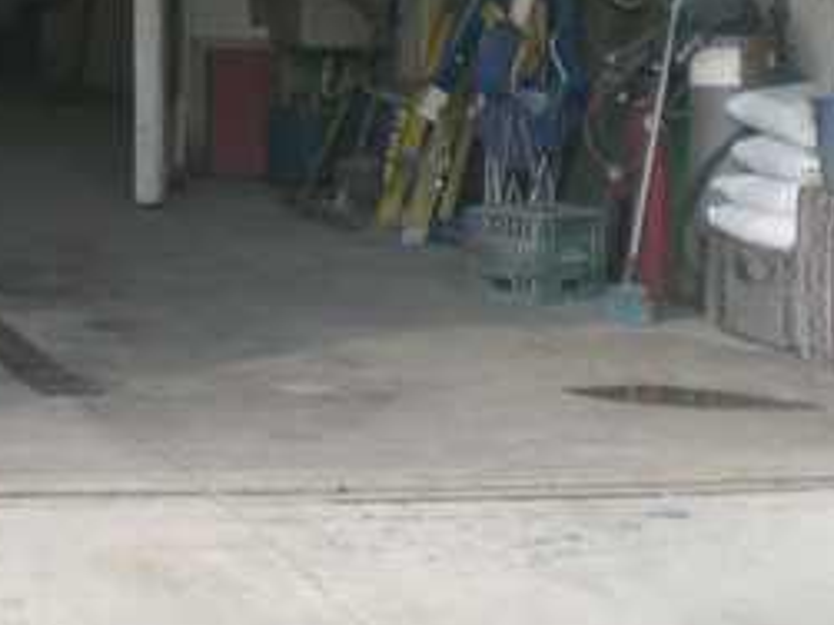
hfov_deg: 16.0
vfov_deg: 11.9
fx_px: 2914
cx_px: 3
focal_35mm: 121
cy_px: -186
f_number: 3.1
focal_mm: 6.3
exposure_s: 1/200
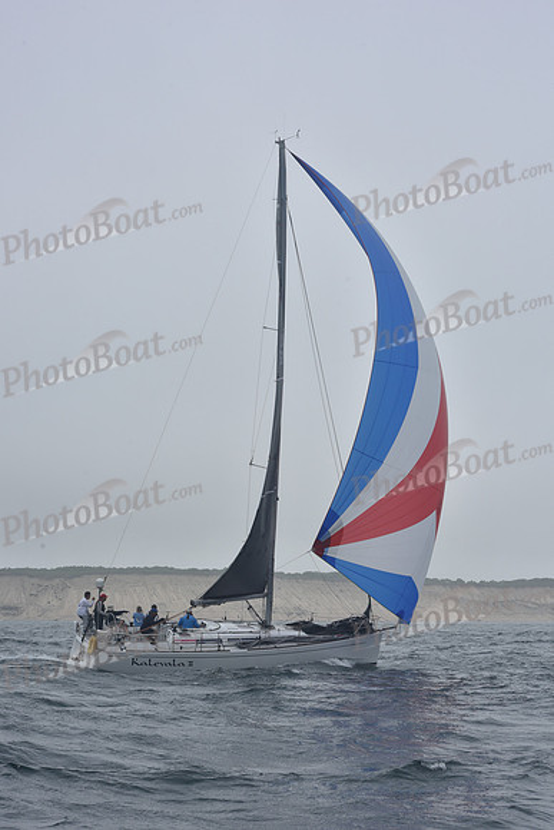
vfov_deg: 28.8
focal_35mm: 70
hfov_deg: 19.5
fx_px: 1615
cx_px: 277
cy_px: 415
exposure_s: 1/800
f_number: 13
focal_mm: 70
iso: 250
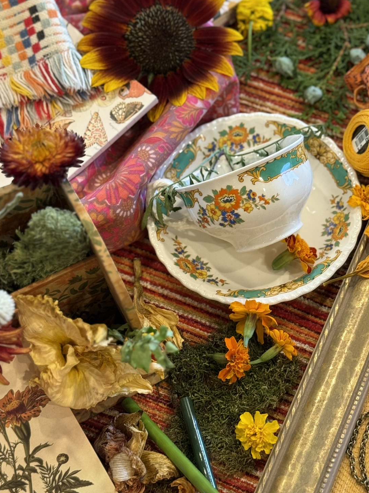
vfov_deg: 28.6
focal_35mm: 68
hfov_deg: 21.5
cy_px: 243
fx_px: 967
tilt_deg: -64.8
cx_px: 258
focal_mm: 6.76
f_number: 1.78
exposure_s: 1/60
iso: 160
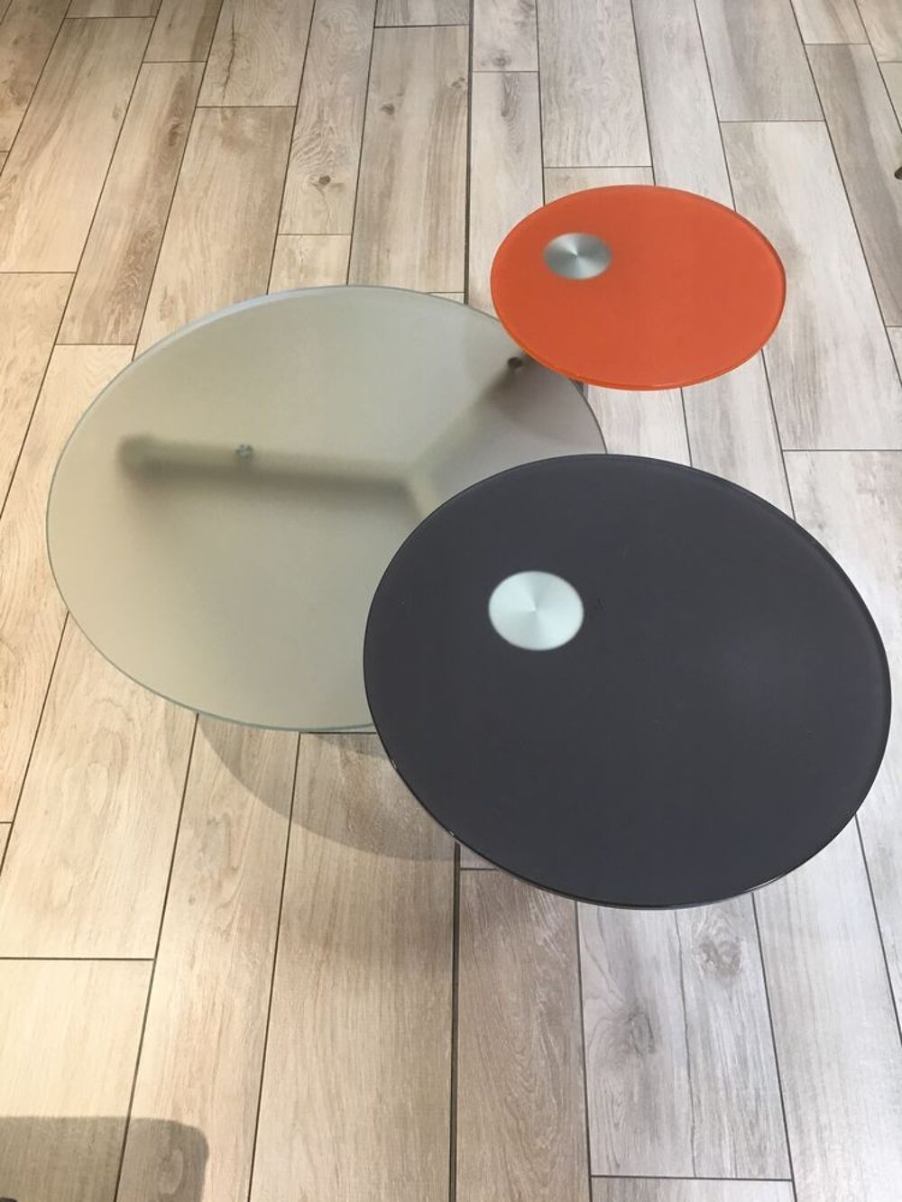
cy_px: 601
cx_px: 451
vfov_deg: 61.7
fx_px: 1007
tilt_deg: -57.0
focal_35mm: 29
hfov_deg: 48.2
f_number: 2.2
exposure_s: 1/33
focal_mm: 4.15
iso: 125
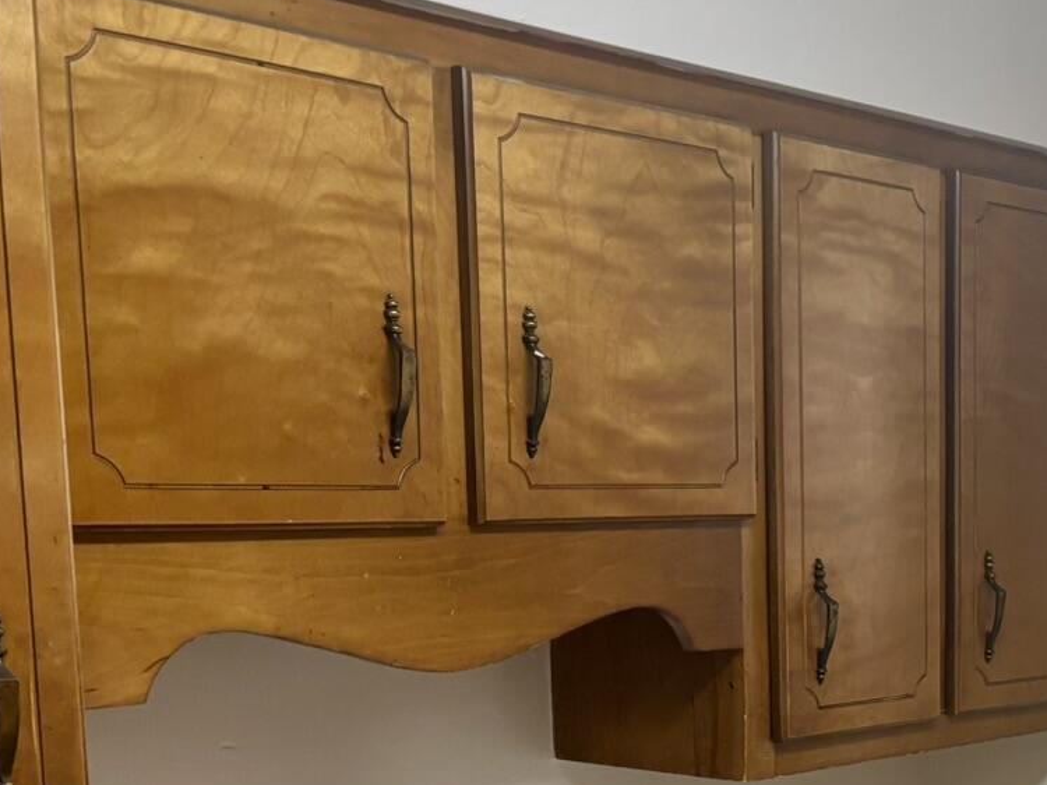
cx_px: 1196
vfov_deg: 19.8
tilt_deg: -10.6
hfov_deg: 25.2
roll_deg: -0.9
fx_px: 2147
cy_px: 872
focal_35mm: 71
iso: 160
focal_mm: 5.96
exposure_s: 1/60
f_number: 1.6
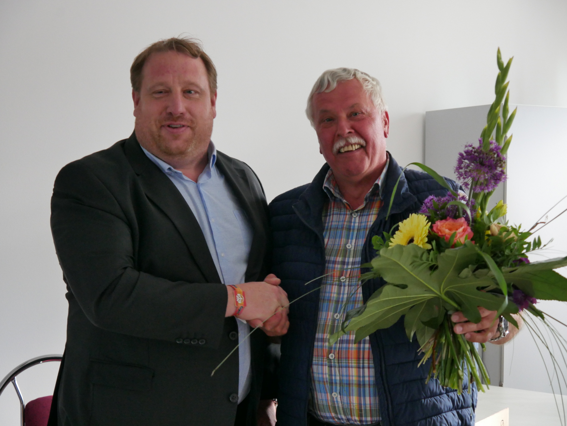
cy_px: 213
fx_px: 1016
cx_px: 284
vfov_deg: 23.7
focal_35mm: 62
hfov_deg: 31.2
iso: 1600
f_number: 5
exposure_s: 1/80
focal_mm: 31
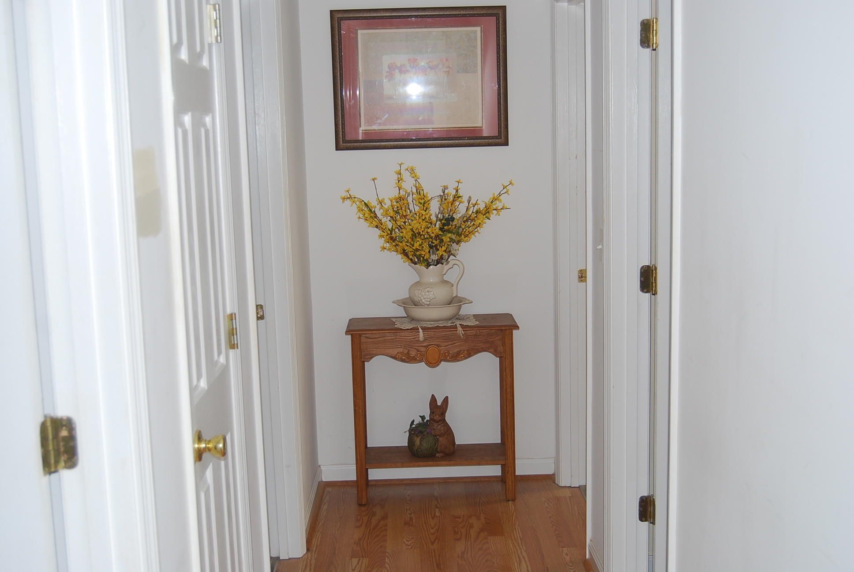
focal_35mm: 45
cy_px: 286
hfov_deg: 43.6
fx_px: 1069
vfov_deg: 29.9
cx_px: 427
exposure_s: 1/60
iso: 200
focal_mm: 30
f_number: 4.2
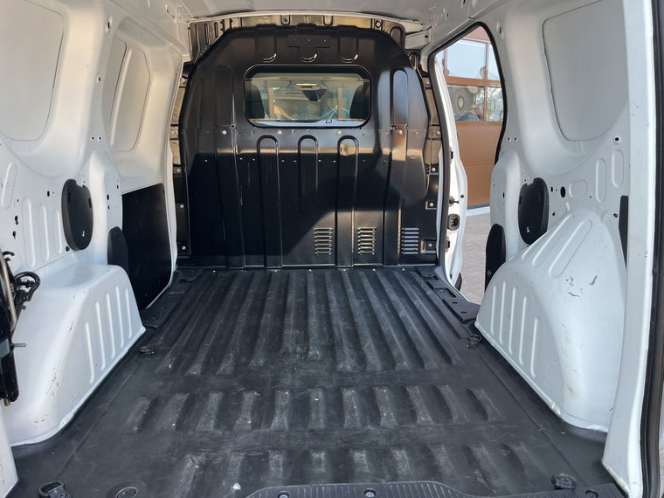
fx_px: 499
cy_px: 249
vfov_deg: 53.1
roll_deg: +0.1
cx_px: 332
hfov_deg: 67.3
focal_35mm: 26
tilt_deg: -12.0
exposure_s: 1/141
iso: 32
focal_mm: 5.1
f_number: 1.6
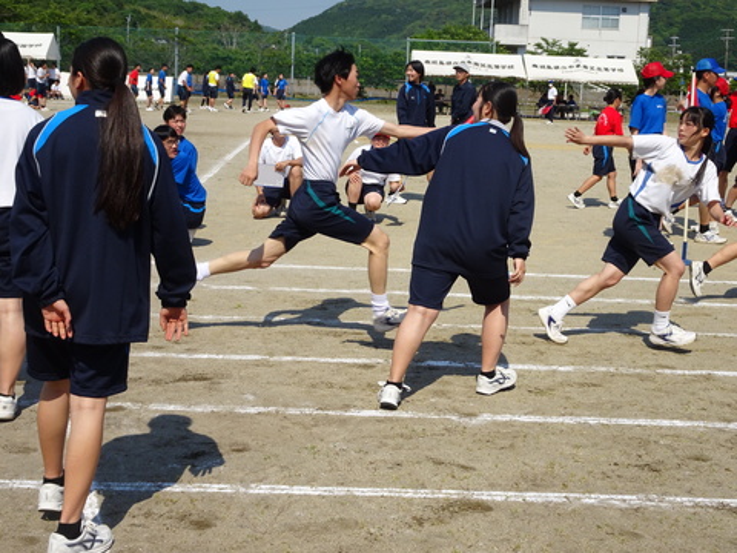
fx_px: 1150
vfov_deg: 27.0
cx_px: 368
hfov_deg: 35.5
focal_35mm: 54
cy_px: 276
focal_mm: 9.18
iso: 80
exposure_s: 1/800
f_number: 4.5
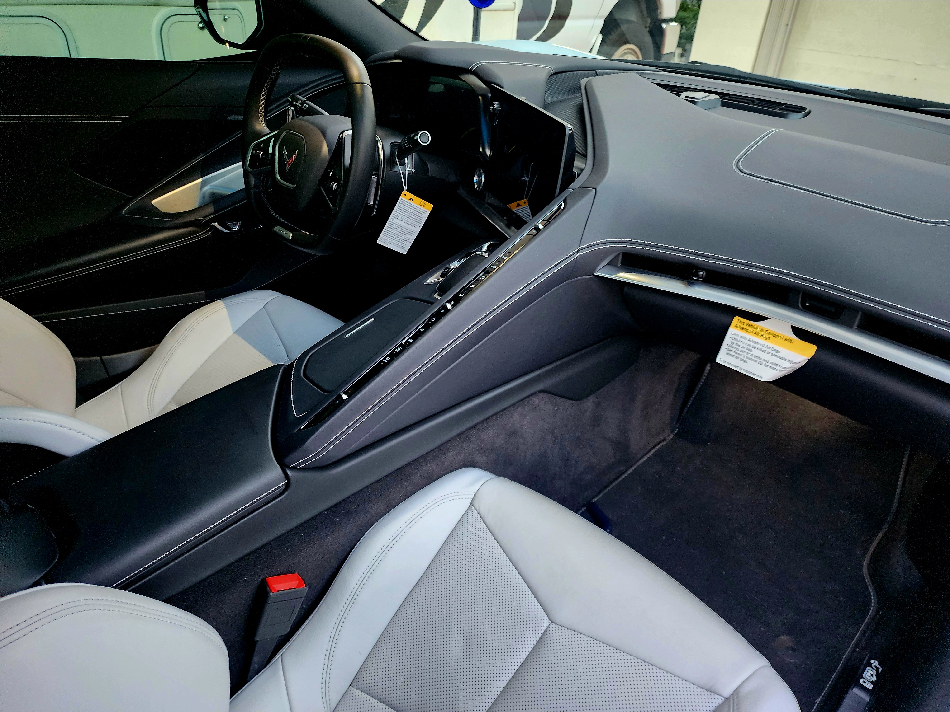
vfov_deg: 58.9
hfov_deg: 73.9
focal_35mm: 23
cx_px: 475
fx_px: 631
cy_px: 356
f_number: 1.8
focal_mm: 6.4
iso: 640
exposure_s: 1/40
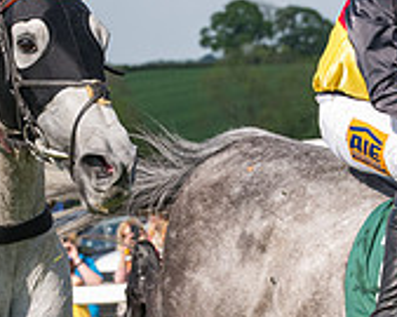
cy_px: 224
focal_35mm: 286
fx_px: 3358
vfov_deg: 5.4
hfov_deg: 6.7
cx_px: -14
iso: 400
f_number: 5
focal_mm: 70
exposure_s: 1/1600
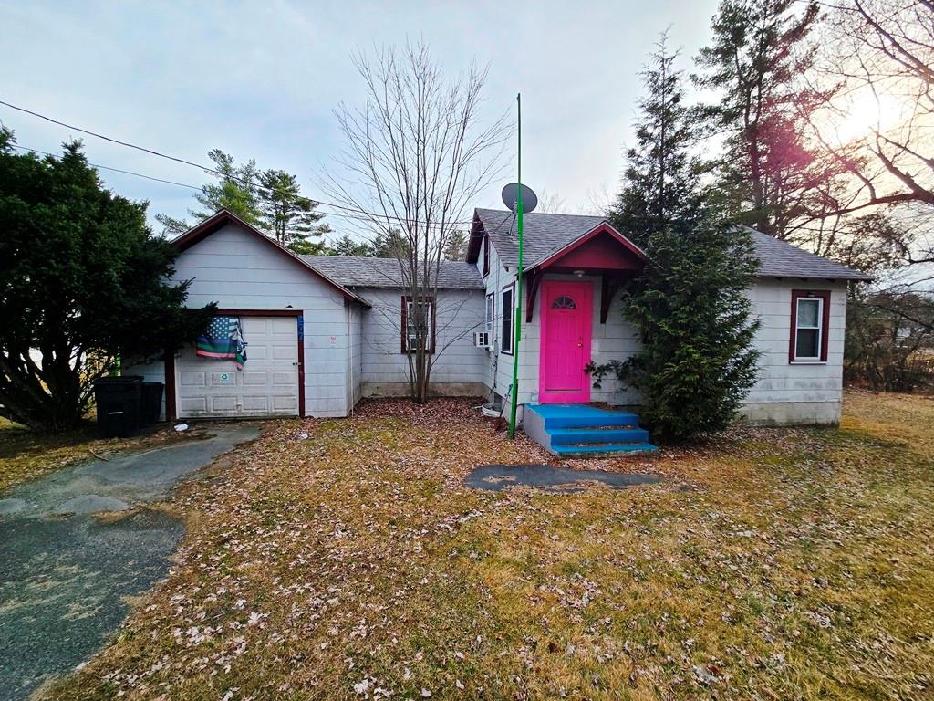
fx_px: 351
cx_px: 467
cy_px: 350
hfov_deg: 106.2
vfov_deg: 89.9
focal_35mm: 13
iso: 50
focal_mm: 2.2
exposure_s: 1/1542
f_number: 2.2
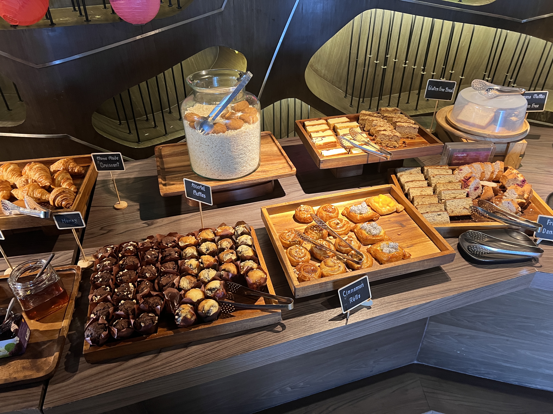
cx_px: 276
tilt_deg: -35.2
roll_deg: +1.3
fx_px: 415
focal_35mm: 26
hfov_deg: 67.3
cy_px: 207
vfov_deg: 53.1
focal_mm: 5.7
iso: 250
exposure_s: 1/50
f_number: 1.5
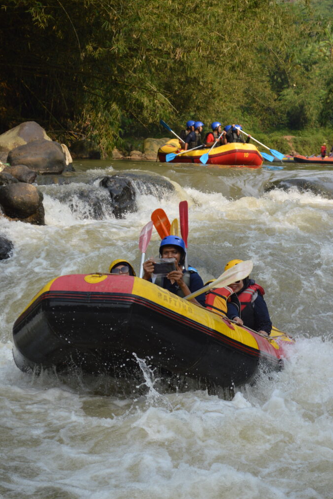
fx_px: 1159
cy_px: 247
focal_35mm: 84
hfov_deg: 16.4
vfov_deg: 24.3
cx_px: 168
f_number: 6.3
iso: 200
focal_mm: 55
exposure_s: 1/500
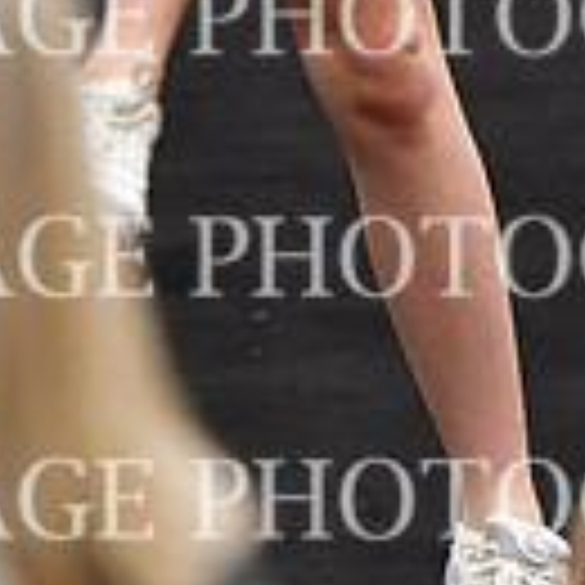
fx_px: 21758
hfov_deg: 1.5
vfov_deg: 1.5
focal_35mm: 1138
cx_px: 160
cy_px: -590
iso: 4000
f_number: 3.5
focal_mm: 200
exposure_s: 1/500
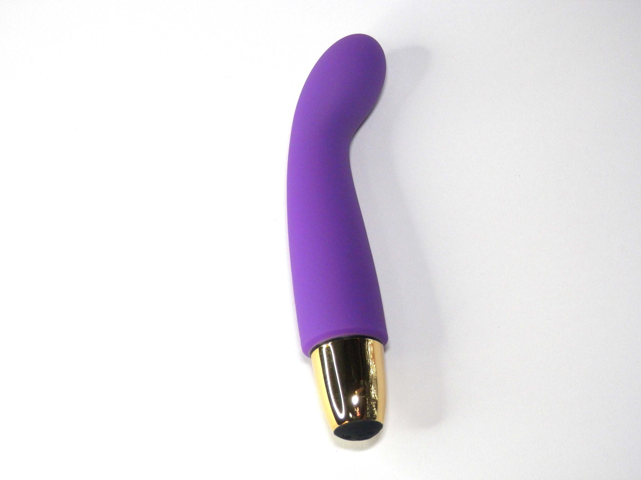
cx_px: 320
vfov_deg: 22.3
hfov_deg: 29.4
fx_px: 1222
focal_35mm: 66
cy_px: 240
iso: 160
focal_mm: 11.9
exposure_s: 1/100
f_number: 4.4
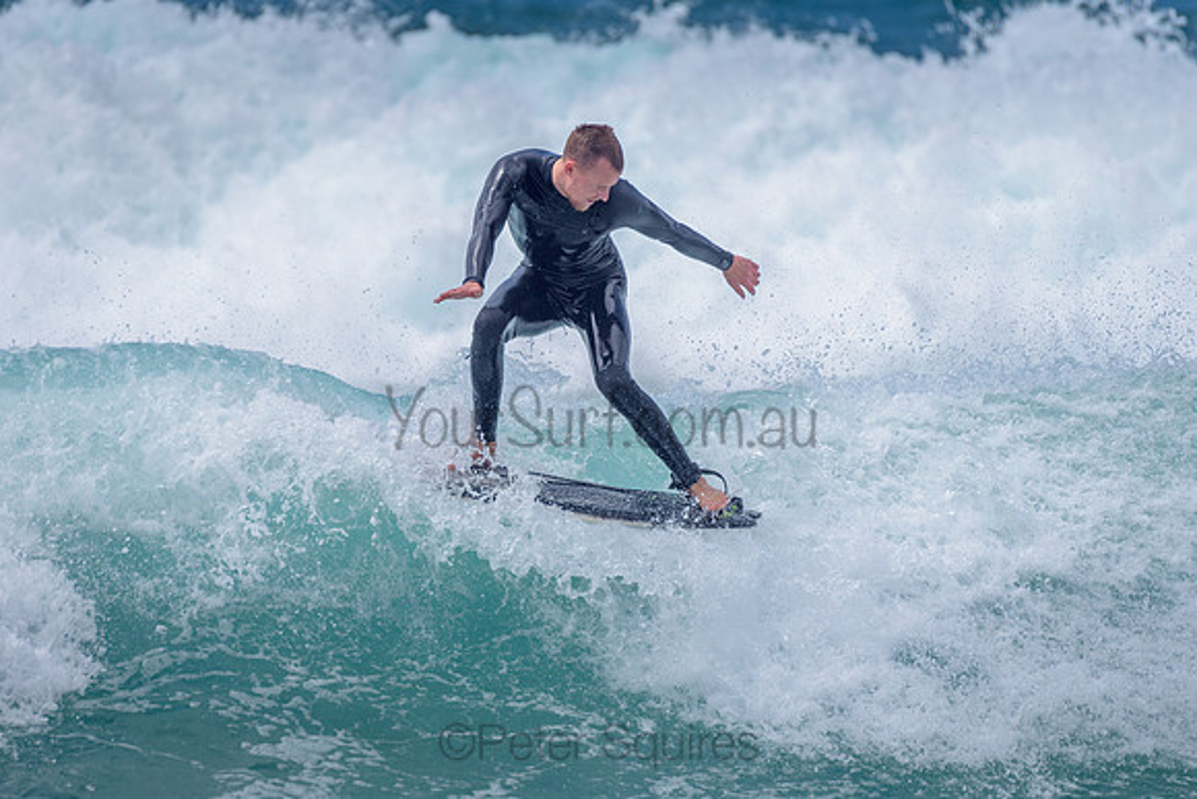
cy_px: 391
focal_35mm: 614
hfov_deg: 3.4
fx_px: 20428
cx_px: 519
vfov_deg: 2.2
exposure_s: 1/2000
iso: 125
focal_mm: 500
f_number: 5.6
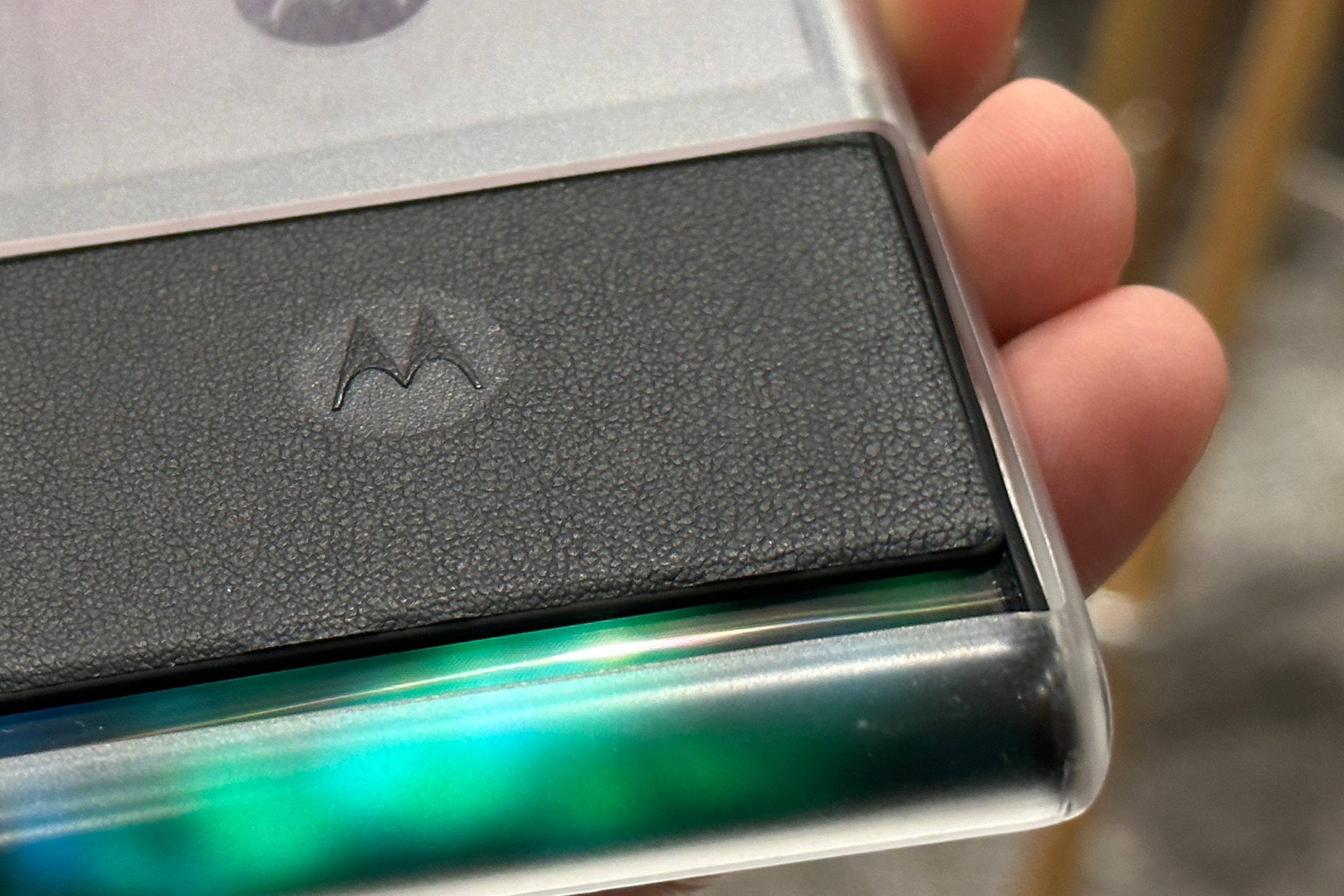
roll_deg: -6.4
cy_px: 364
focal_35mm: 99
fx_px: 3695
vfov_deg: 13.8
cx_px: 369
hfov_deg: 20.5
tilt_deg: -31.2
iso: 125
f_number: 1.78
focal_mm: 6.86
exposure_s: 1/50
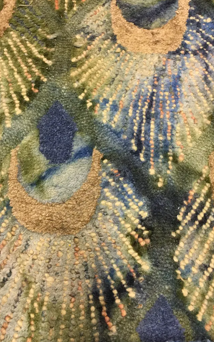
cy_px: 171
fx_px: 289
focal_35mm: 31
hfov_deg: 40.6
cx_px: 107
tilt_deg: -74.6
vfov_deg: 61.2
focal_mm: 4.15
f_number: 2.2
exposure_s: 1/17
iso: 64
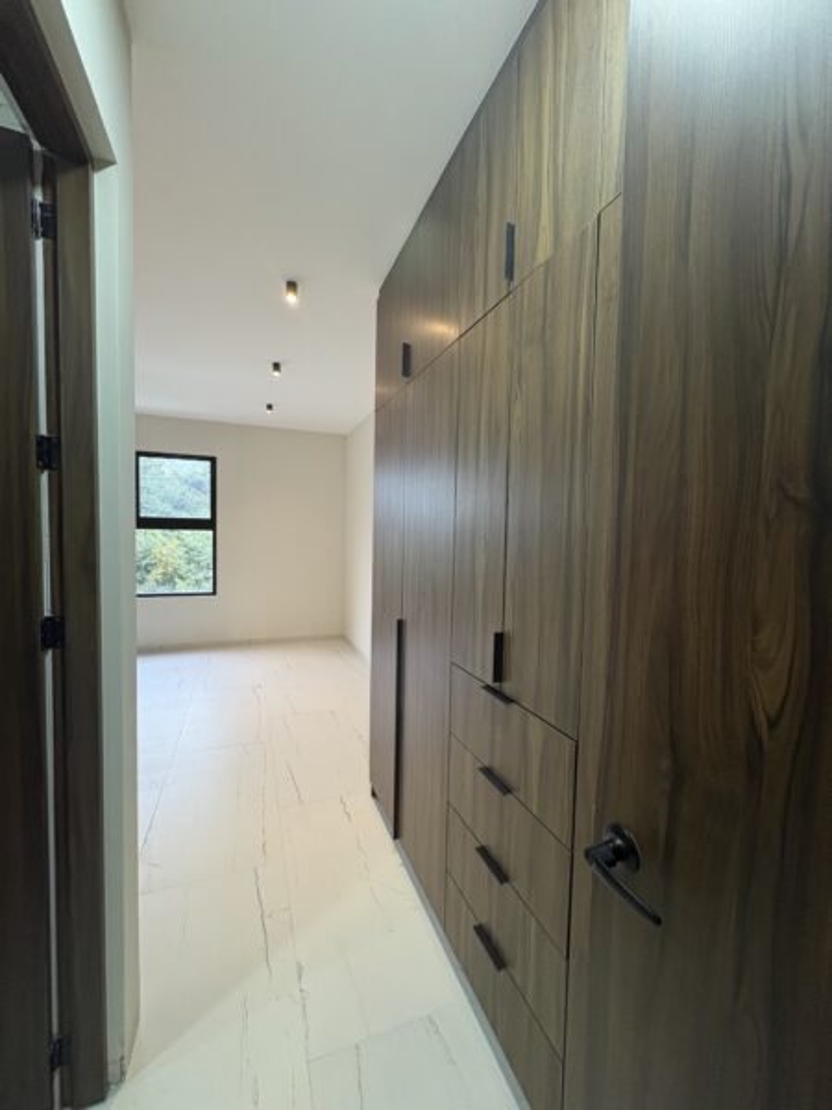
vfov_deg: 102.1
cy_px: 555
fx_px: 449
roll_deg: -1.9
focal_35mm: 14
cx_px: 416
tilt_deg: -1.1
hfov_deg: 85.7
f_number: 2.2
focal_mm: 2.22
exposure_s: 1/60
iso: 320
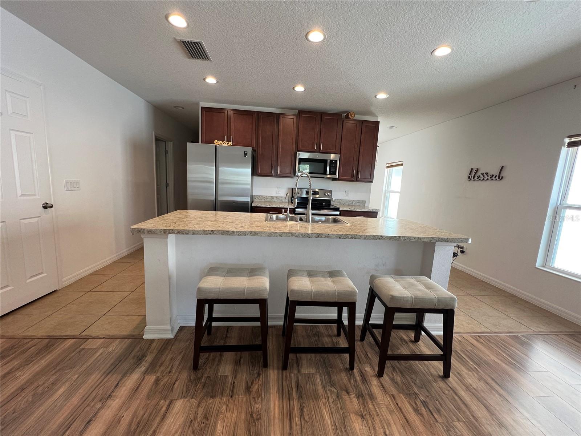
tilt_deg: -8.9
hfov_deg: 106.2
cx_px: 290
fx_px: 218
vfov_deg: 89.9
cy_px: 218
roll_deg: -3.1
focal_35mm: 13
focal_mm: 1.57
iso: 160
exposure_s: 1/120
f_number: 1.8
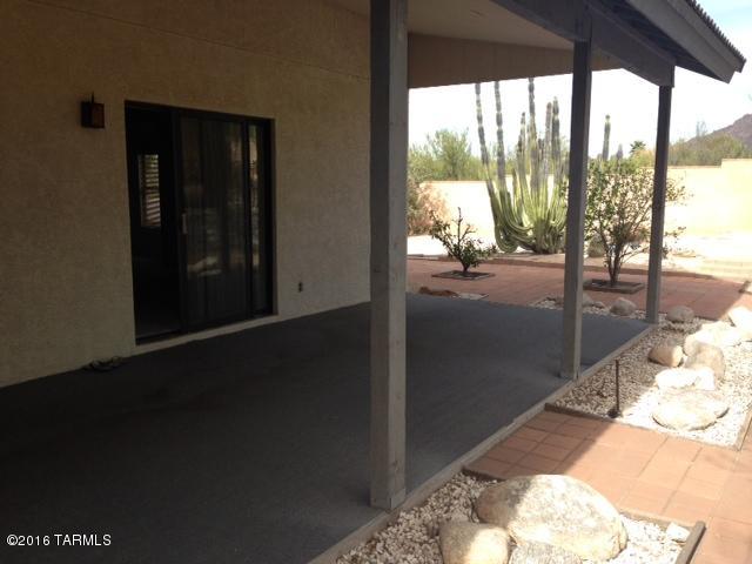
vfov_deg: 42.9
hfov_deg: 55.4
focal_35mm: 33
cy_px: 282
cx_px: 376
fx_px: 717
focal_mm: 4.12
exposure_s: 1/821
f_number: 2.4
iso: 64
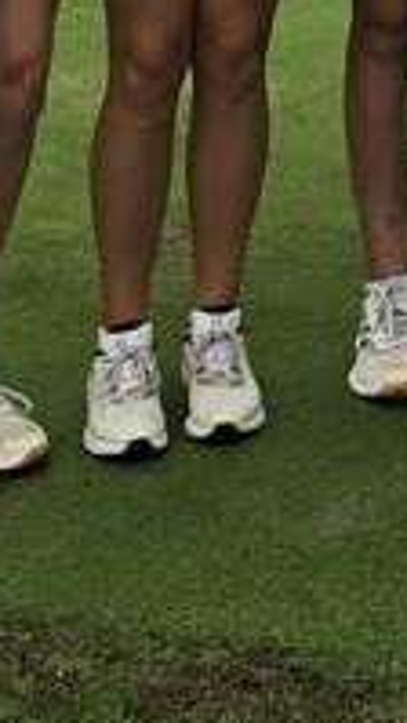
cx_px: 661
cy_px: -995
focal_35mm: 129
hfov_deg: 9.1
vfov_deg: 12.9
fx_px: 2474
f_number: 1.4
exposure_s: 1/4331
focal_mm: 6.5
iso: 64
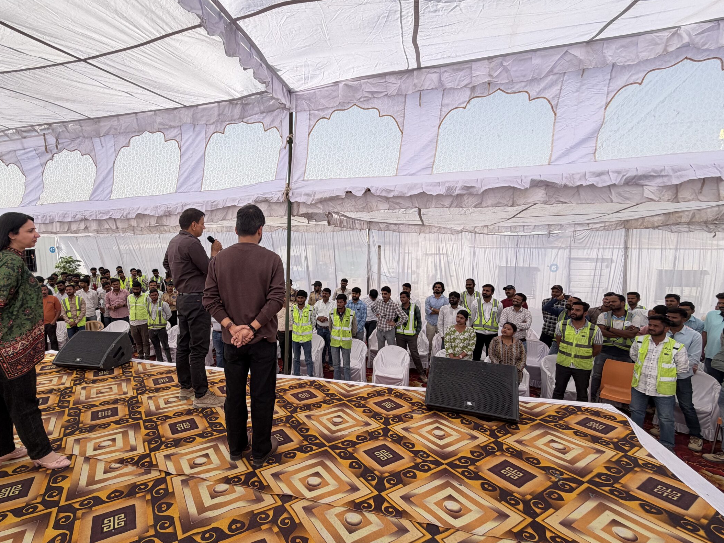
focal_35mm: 17
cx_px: 315
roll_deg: +0.4
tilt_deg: -6.5
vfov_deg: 74.7
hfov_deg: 90.5
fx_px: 356
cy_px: 278
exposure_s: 1/770
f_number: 2.2
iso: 25
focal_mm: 2.22
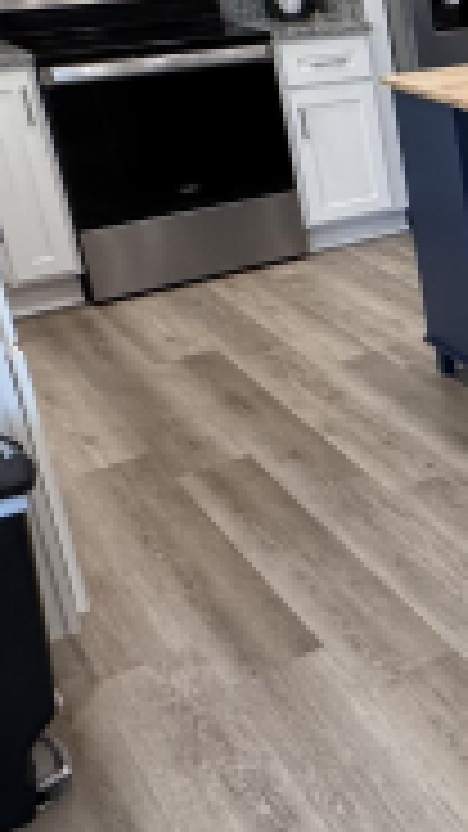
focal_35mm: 55
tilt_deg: -19.2
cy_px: 256
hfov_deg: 17.1
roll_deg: +0.8
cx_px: 889
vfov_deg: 37.3
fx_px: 1214
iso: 320
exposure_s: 1/120
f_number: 2.2
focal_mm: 2.22
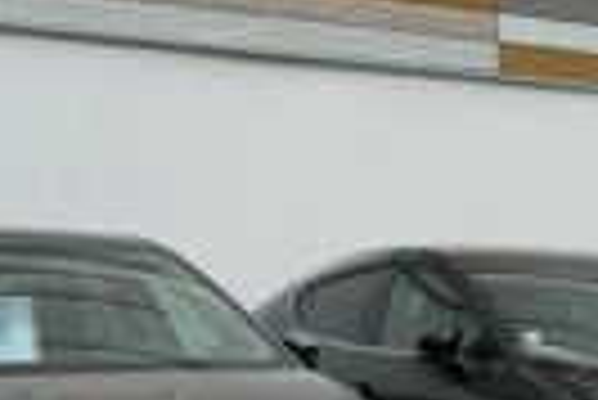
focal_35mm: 112
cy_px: 454
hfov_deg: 15.8
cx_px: 1039
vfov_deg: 12.0
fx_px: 1862
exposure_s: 1/500
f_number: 3
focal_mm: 11.35
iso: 125
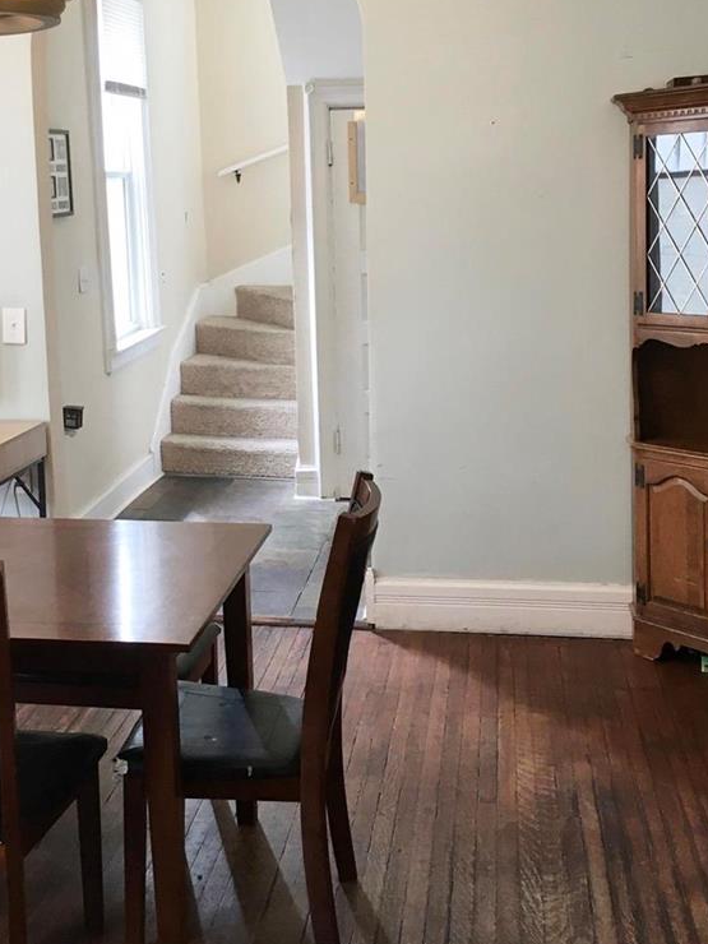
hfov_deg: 30.7
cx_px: 247
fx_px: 1282
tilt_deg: -10.8
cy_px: 381
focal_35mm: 47
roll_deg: +1.3
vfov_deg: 40.3
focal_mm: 4.15
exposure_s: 1/30
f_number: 2.2
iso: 64
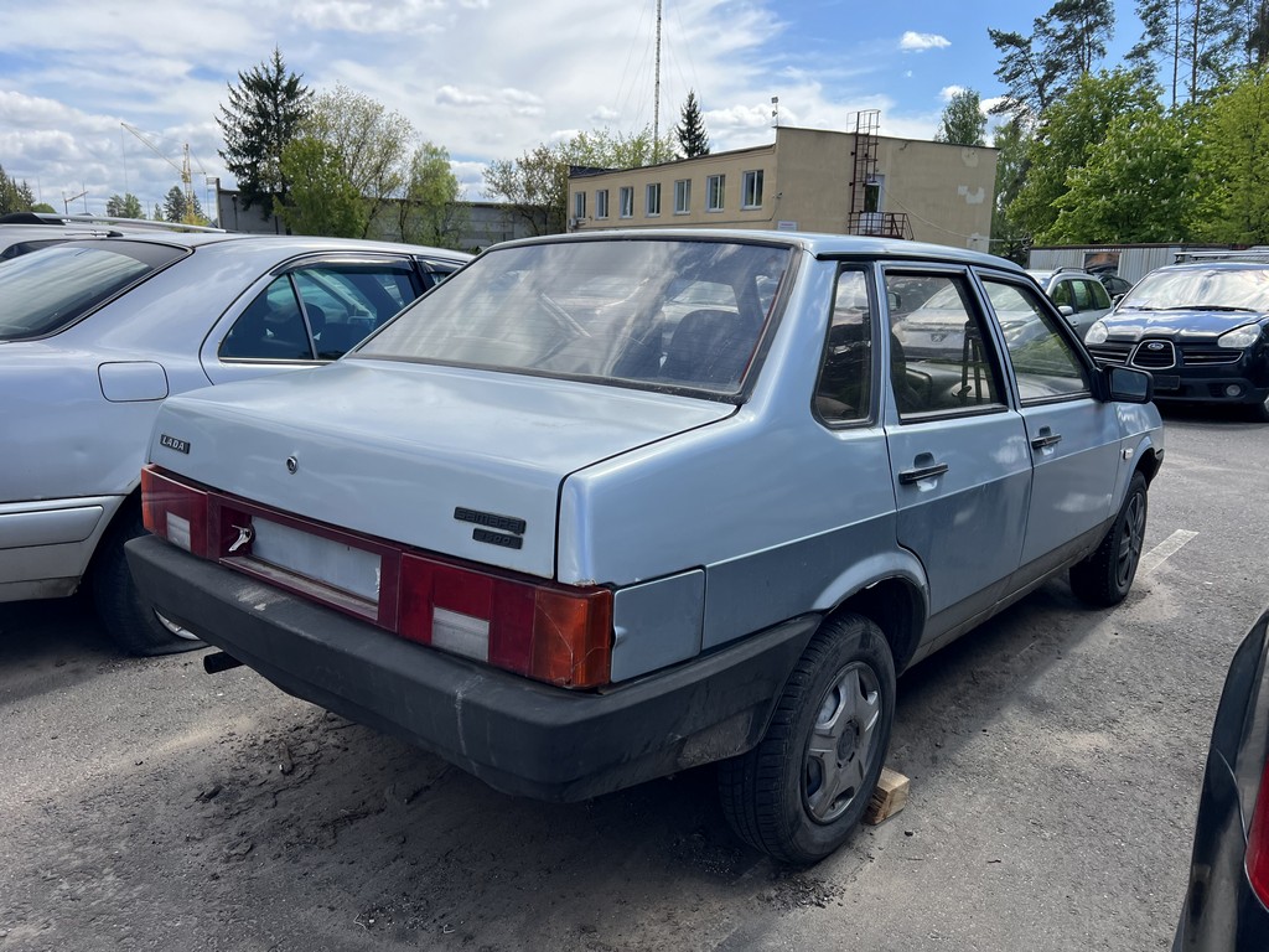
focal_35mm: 26
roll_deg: -0.6
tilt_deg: -12.2
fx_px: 953
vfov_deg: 53.1
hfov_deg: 67.3
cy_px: 476
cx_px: 634
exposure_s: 1/2404
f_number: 1.5
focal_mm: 5.7
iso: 50
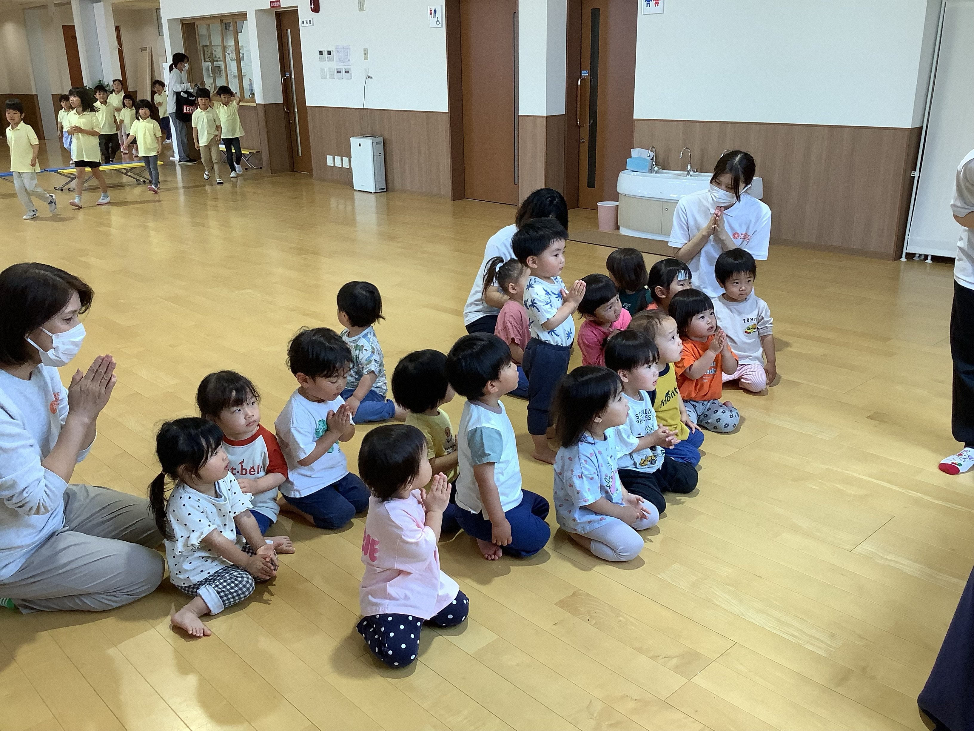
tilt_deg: -22.3
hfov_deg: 58.4
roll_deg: +1.6
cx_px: 487
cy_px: 366
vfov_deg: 45.4
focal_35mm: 31
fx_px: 872
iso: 80
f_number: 2.4
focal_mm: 3.3
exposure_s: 1/100
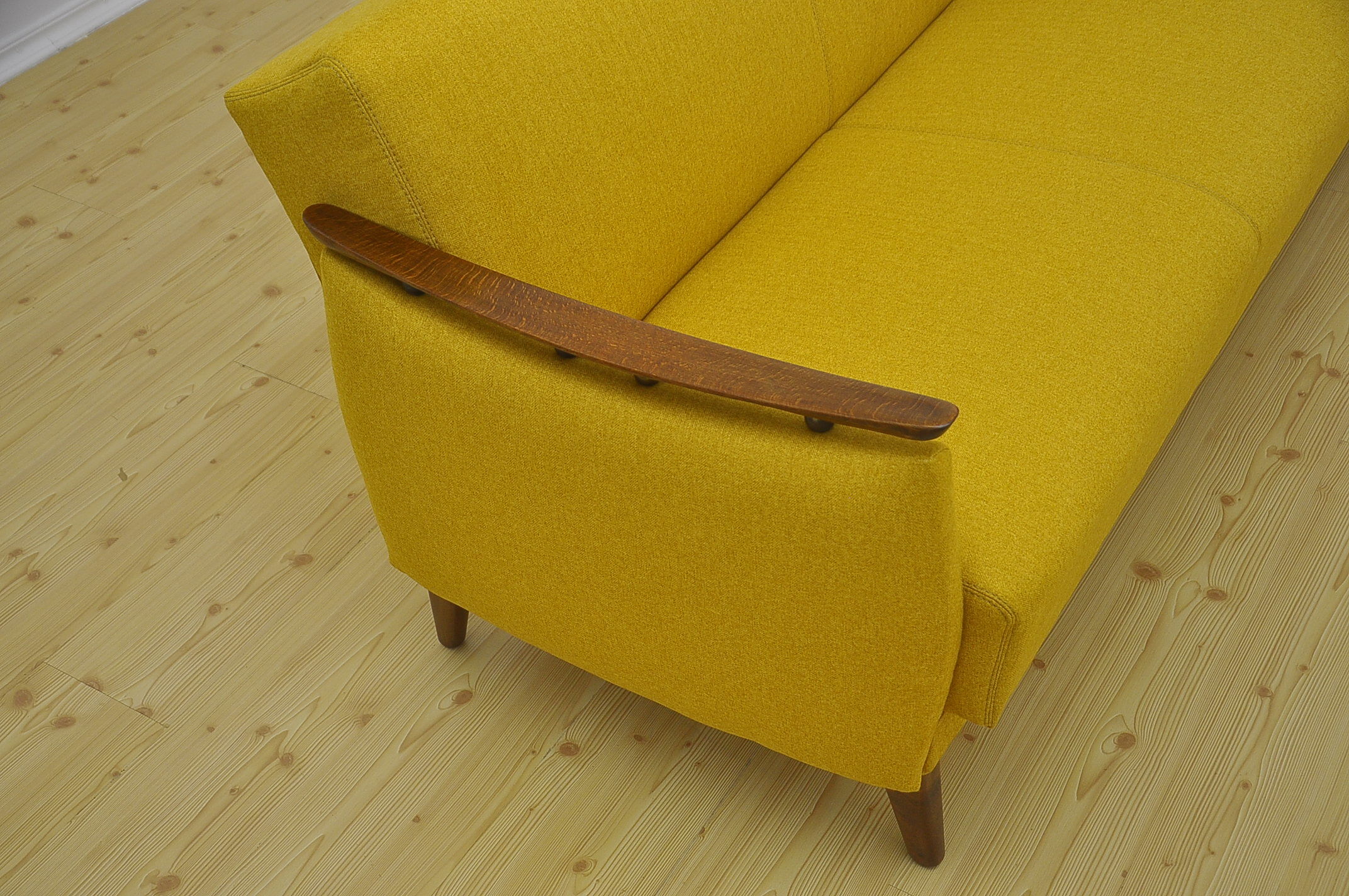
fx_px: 1684
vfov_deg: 29.8
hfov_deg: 43.7
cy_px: 448
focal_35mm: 45
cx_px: 674
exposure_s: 1/125
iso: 400
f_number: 4.2
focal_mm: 30
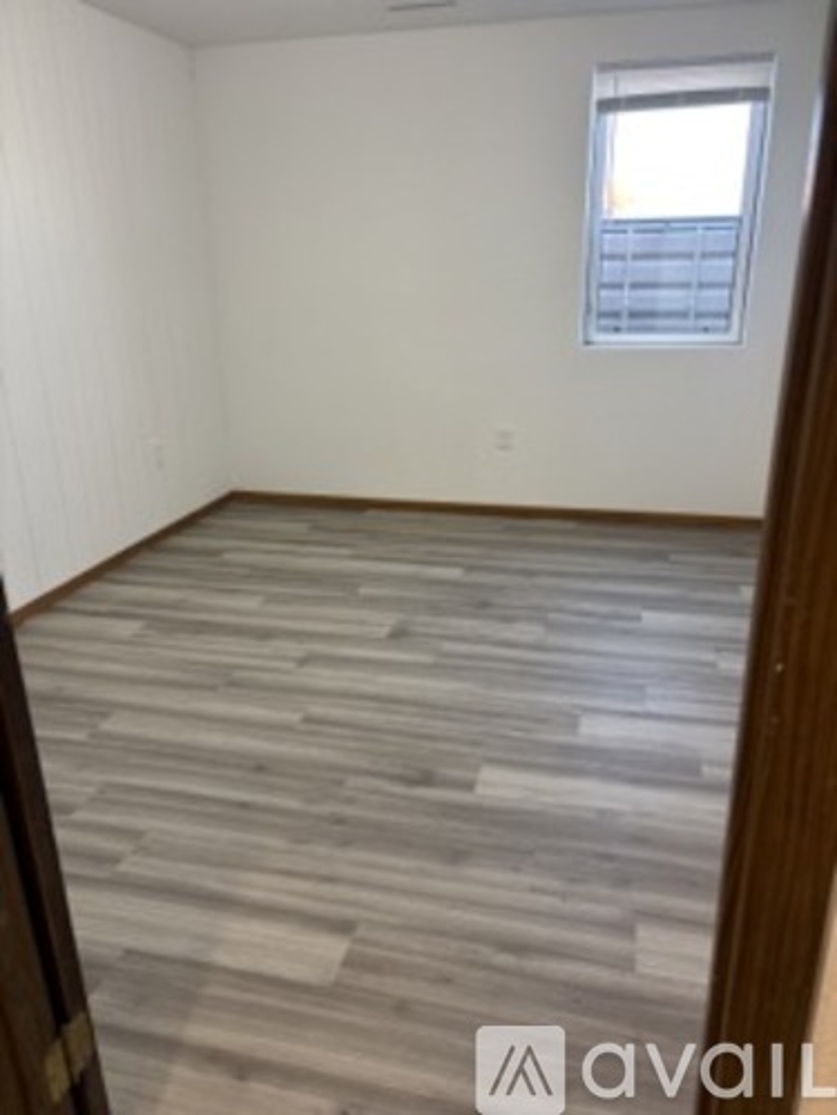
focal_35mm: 26
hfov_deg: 53.1
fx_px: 838
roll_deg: +0.4
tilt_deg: -20.2
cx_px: 418
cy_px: 558
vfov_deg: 67.3
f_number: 1.6
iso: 100
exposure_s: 1/60
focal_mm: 5.96
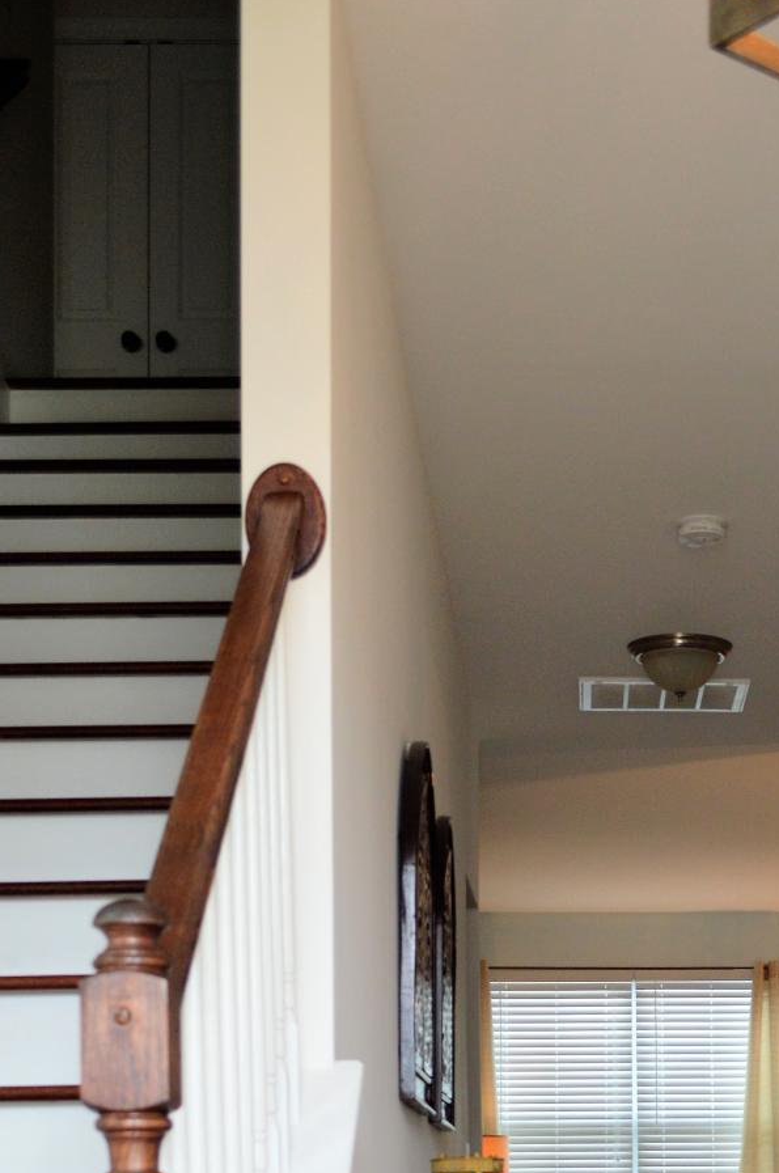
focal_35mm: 67
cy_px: 1303
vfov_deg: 27.5
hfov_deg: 19.9
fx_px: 2180
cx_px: 692
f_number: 4.5
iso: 400
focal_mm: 20
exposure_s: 1/60
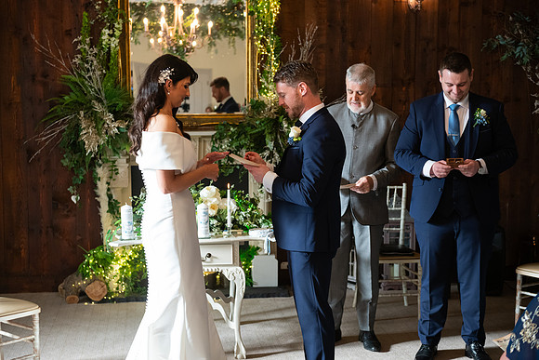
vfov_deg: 24.2
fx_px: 839
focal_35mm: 56
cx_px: 270
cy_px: 180
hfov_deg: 35.6
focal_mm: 56
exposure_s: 1/160
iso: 1000
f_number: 3.5
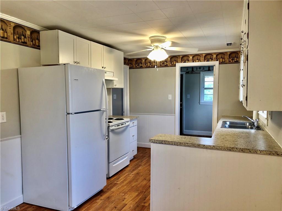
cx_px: 141
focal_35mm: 28
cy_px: 106
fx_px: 228
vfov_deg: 49.7
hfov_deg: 63.4
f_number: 1.8
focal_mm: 3.99
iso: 40
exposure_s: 1/24
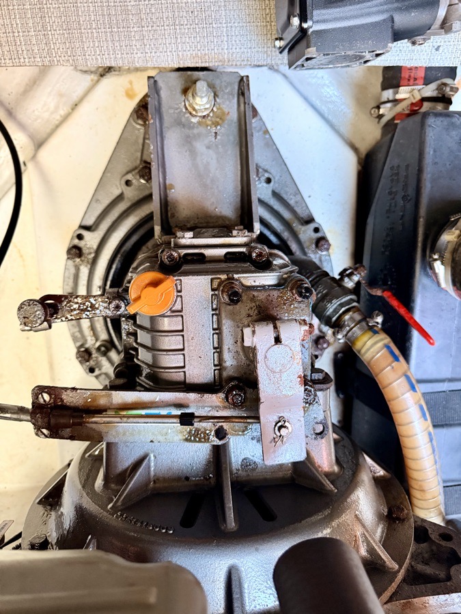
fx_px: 426
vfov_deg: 71.6
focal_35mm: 24
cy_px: 307
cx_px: 230
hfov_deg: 56.8
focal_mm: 6.76
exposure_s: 1/60
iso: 640
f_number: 1.78
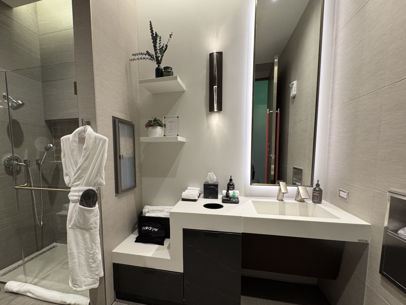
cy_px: 171
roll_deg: -0.2
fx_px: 188
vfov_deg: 77.8
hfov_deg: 94.2
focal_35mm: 16
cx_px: 183
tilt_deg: -5.6
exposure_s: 1/60
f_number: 2.2
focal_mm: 2.22
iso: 200
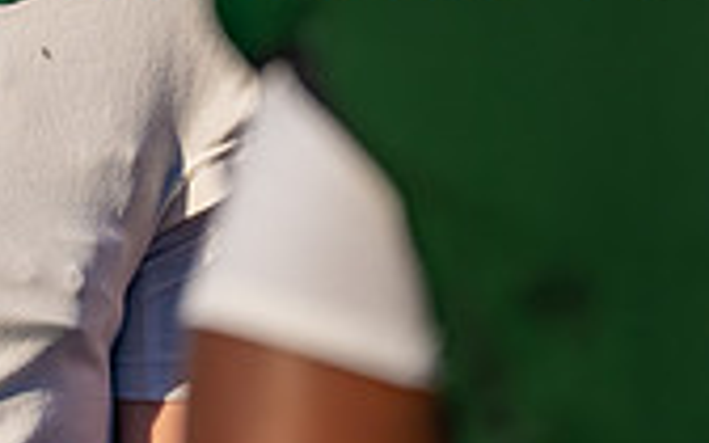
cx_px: -162
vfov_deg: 1.7
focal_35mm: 784
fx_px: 15149
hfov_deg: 2.7
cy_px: -188
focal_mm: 185
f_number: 2.8
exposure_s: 1/2500
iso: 100
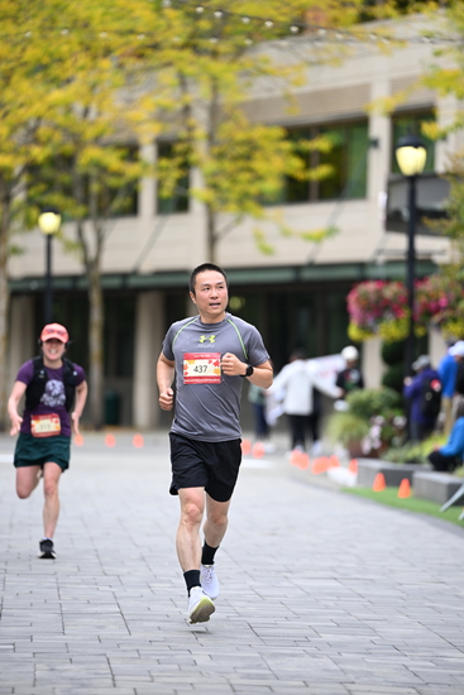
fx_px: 3864
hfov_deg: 6.9
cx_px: 232
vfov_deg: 10.3
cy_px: 348
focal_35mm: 200
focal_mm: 200
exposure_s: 1/2000
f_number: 2.8
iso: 640
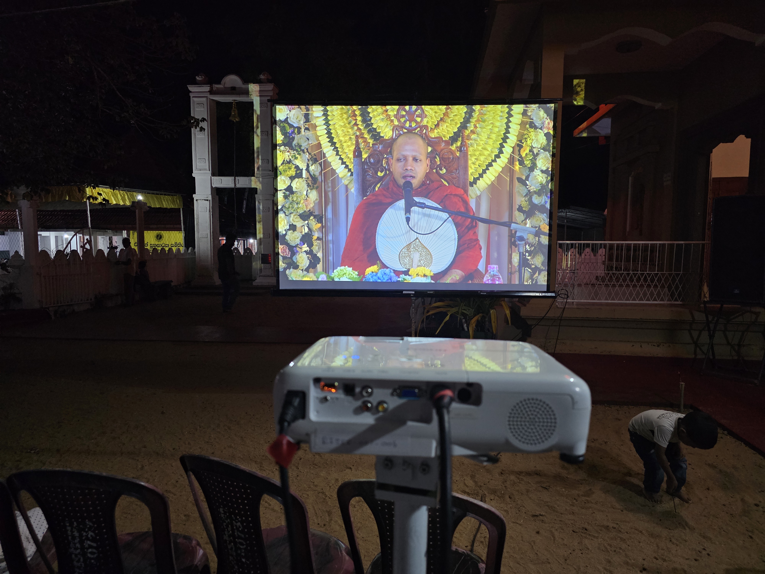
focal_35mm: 23
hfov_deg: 73.9
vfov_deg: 58.9
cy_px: 287
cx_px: 382
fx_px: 508
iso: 500
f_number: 1.7
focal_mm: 6.3
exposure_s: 1/100
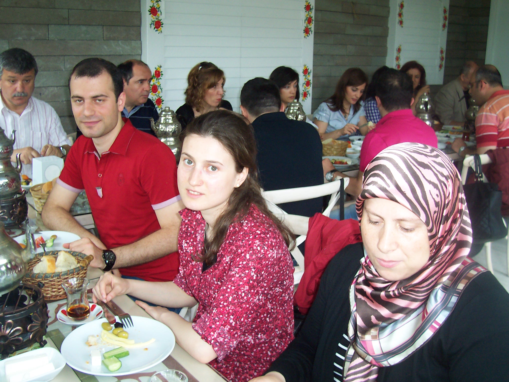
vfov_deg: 38.7
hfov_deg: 50.1
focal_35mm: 37
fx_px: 544
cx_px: 254
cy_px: 191
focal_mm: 5.6
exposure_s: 1/60
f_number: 2.8
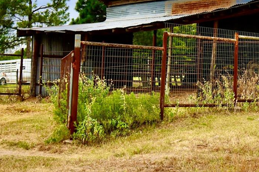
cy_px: 32
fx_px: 647
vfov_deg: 15.1
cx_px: 265
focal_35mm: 90
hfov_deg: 21.7
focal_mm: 20
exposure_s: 1/250
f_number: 5.6
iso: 200
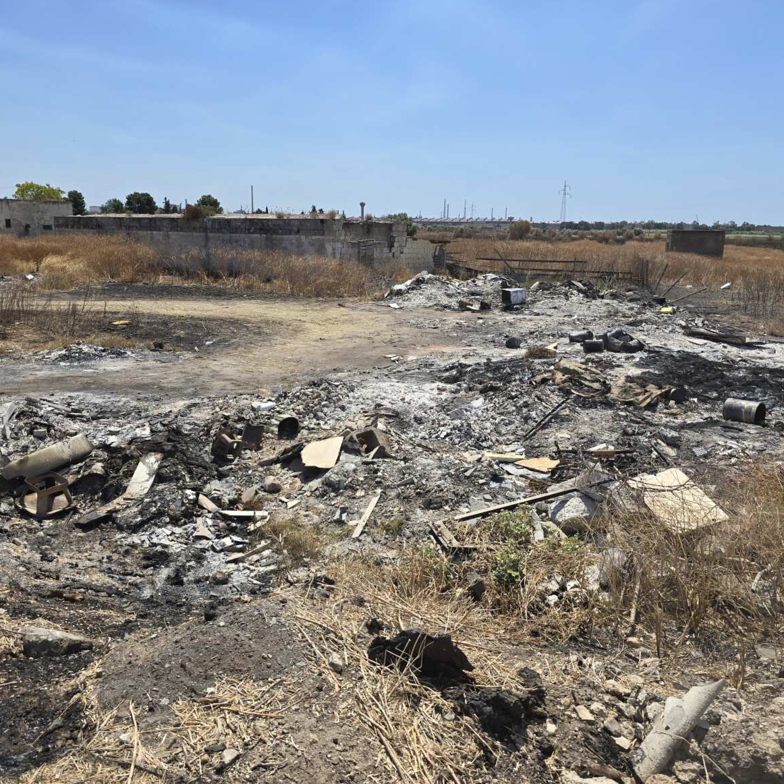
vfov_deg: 57.3
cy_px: 401
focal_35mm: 28
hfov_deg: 57.3
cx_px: 374
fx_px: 717
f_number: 1.7
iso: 12
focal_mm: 6.3
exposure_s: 1/1202
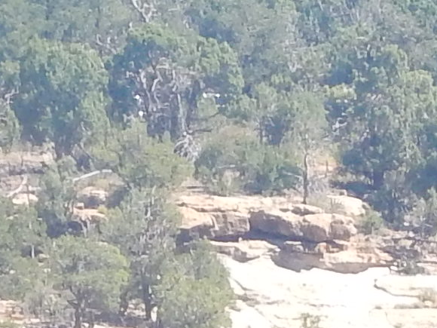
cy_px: 929
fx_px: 7827
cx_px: 1489
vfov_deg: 2.4
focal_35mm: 620
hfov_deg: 3.1
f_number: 4.4
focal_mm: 13.9
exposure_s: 1/250
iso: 125
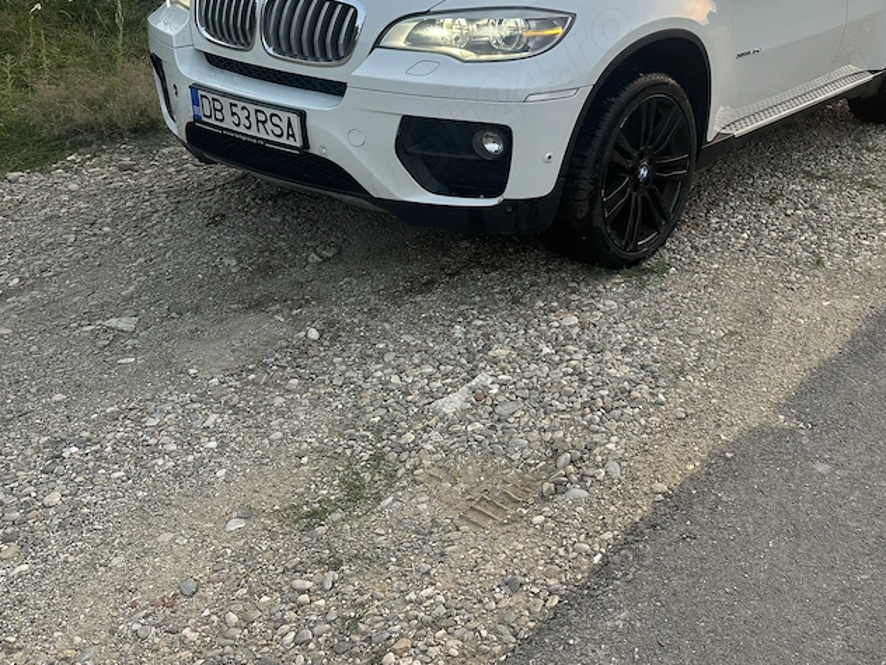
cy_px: 145
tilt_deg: -14.1
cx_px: 643
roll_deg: -4.5
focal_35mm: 38
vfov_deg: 36.6
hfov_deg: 47.5
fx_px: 973
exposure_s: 1/291
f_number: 1.78
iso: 80
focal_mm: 6.86
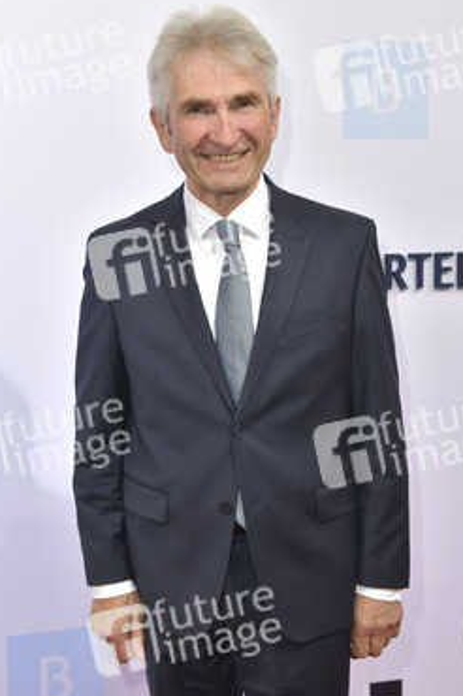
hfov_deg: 25.0
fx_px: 1044
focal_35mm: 54
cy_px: 350
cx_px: 239
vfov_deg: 36.9
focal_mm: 50
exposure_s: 1/160
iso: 320
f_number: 7.1
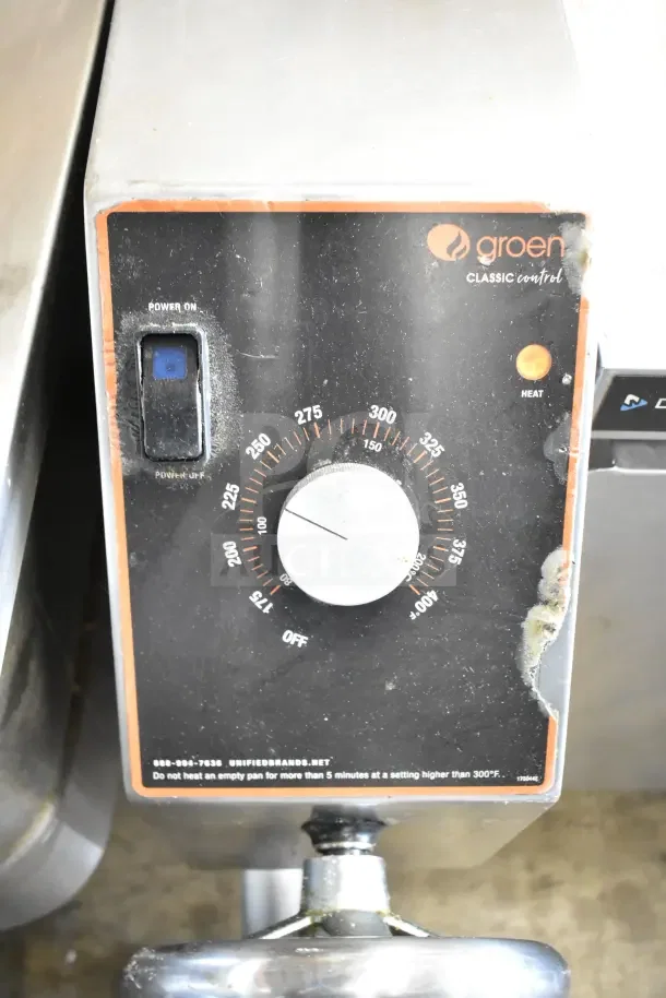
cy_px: 499
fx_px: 915
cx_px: 333
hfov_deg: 40.0
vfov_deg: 57.2
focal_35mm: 33
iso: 7200
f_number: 3.8
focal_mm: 22
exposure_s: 1/40
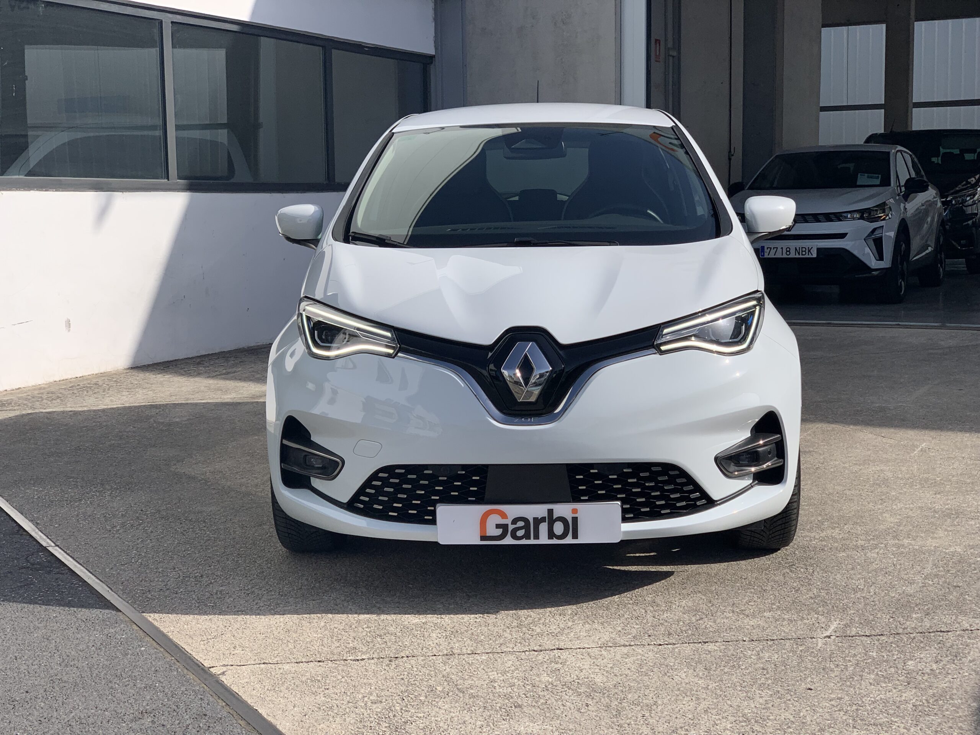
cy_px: 368
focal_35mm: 52
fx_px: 1472
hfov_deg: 36.8
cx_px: 490
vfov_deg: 28.0
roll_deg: -0.2
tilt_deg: -5.9
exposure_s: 1/1996
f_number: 2.4
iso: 16
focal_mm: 6
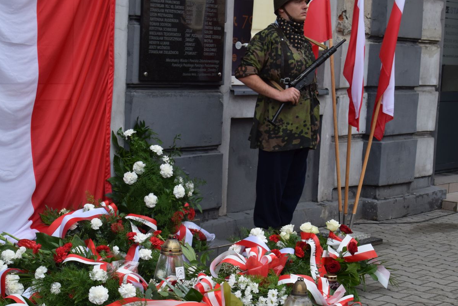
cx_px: 209
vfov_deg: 17.7
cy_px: 186
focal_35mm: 77
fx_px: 980
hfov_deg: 26.3
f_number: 8
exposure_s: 1/250
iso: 400
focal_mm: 34
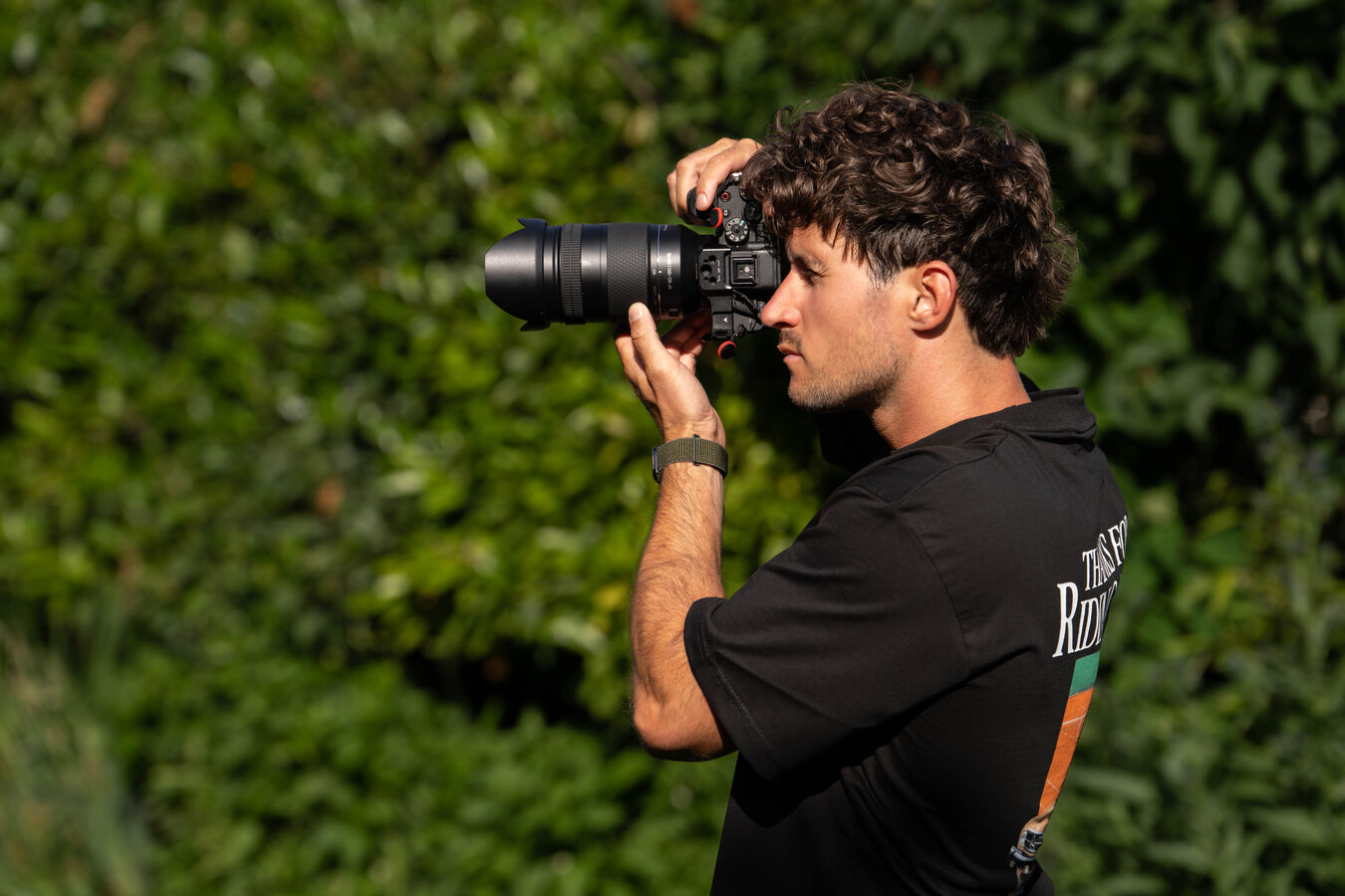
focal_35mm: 107
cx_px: 672
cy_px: 448
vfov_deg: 12.8
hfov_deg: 19.1
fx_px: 3997
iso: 50
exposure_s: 1/640
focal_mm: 107
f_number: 3.5
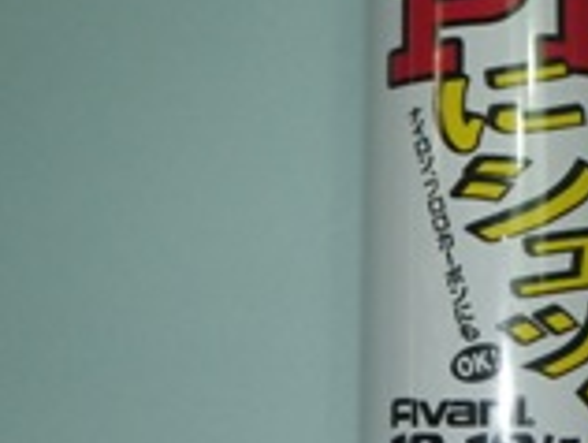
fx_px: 1463
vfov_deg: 17.1
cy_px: 108
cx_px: 469
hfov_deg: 22.4
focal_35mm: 86
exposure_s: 1/50
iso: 160
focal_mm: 6.1
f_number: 3.8
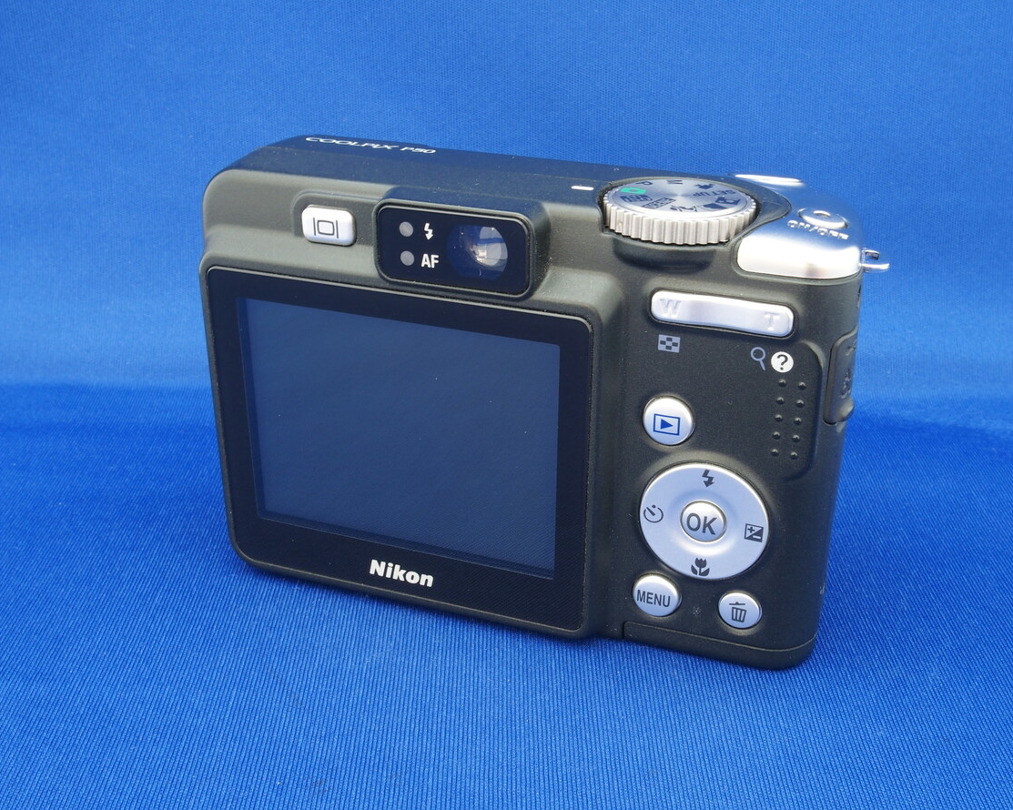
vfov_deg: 37.3
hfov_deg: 45.8
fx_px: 1199
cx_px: 538
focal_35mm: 40
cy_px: 405
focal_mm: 8.1
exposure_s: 2.5
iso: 100
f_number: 8
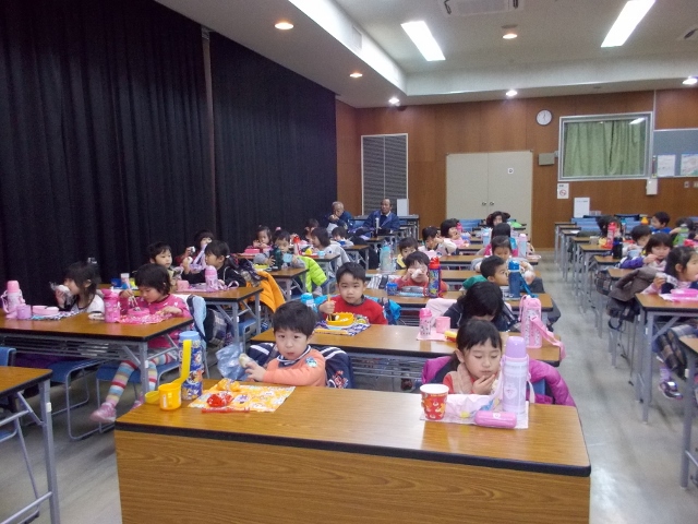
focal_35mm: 29
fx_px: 585
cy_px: 262
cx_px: 349
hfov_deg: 61.7
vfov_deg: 48.2
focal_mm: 4.1
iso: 500
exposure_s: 1/30
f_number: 3.3
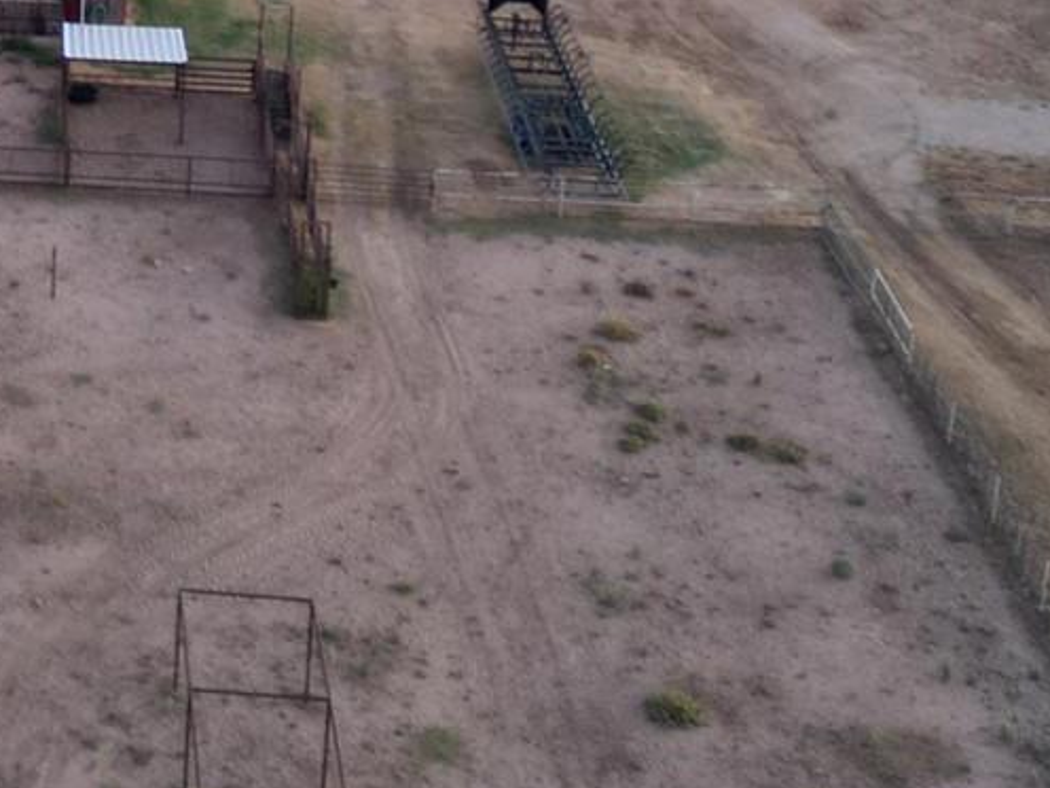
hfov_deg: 18.1
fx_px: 3003
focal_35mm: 99
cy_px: -239
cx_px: -421
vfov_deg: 14.3
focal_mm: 6.72
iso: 110
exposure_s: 1/15
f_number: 1.7
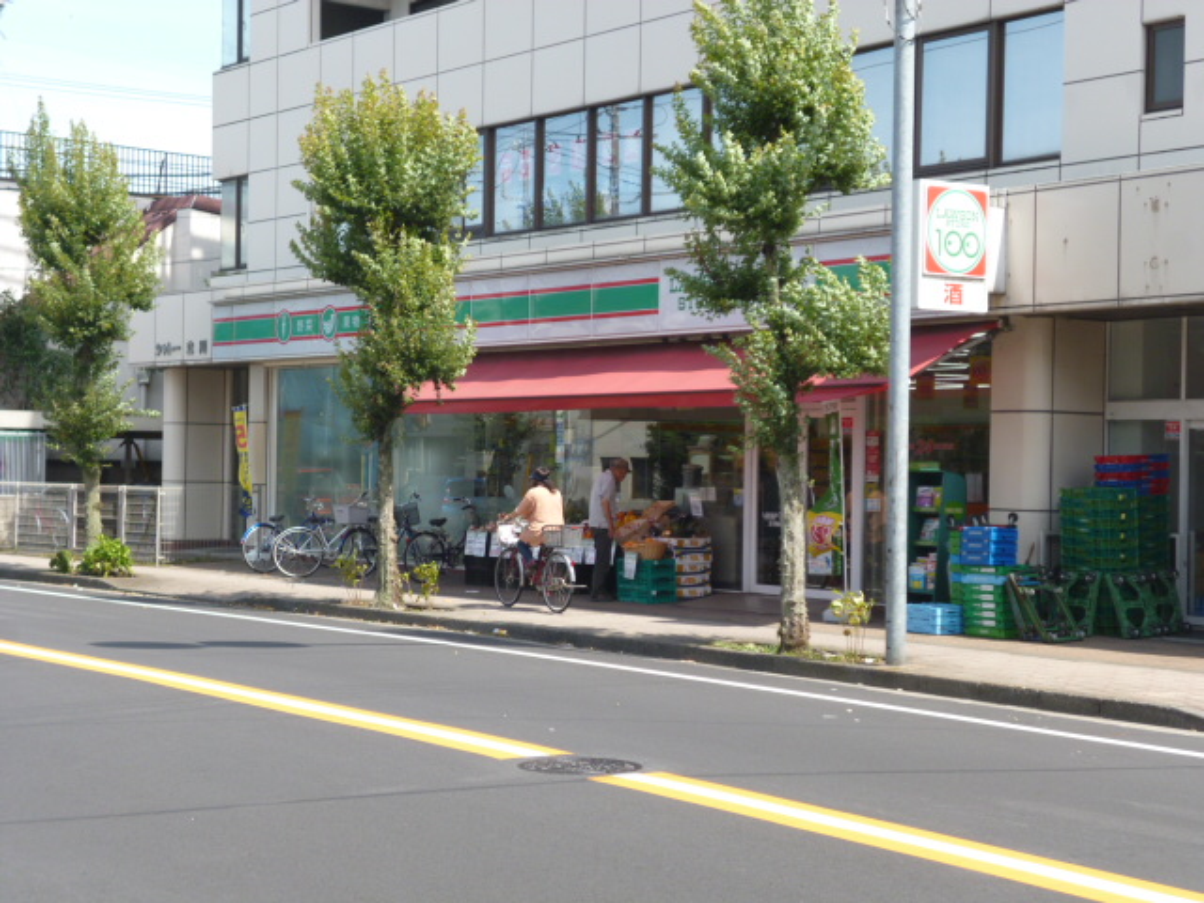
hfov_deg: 31.7
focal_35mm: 61
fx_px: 2122
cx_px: 602
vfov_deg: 24.0
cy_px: 452
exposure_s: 1/250
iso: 100
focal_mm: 10.9
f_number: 4.1
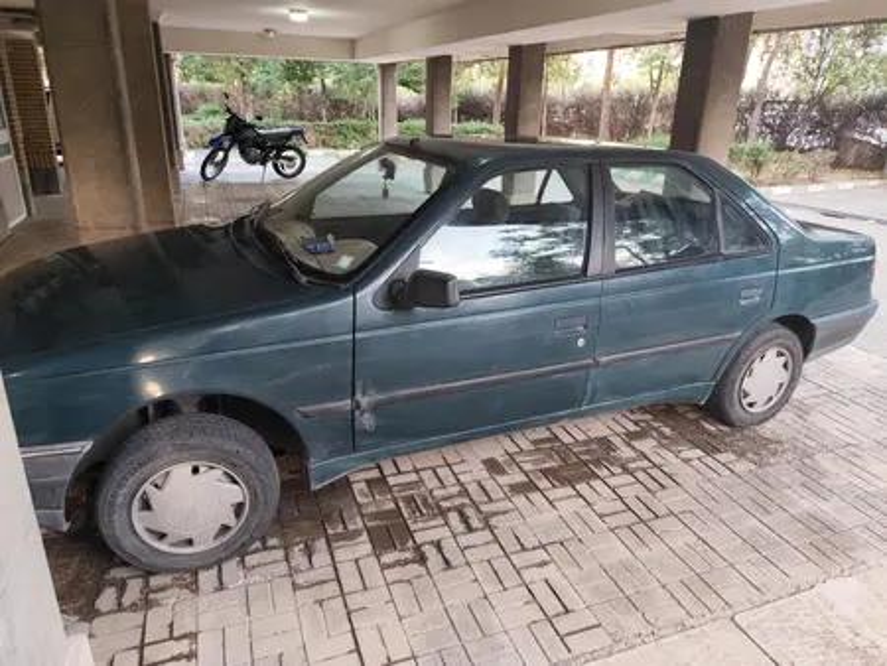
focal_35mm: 23
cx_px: 444
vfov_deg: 58.9
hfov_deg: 73.9
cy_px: 333
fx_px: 590
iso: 400
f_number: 1.65
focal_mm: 6.19
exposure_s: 1/50
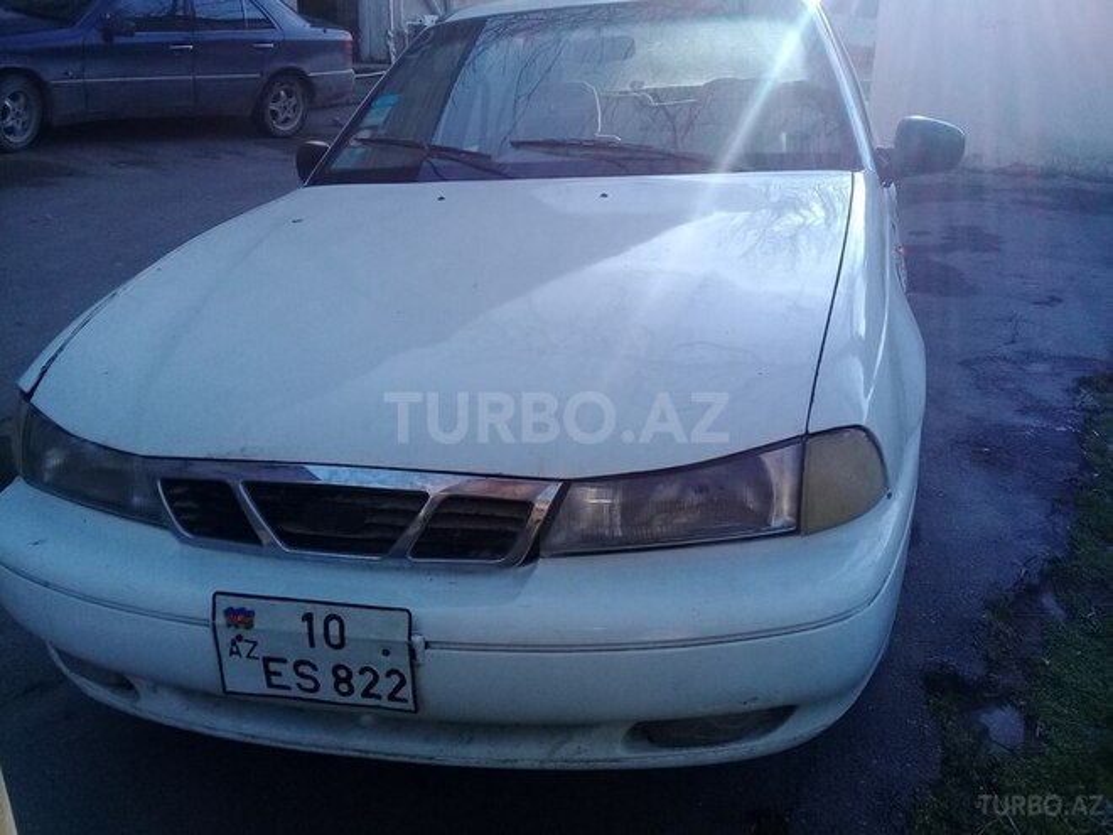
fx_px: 997
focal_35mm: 31
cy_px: 418
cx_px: 556
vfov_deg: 45.4
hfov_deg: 58.4
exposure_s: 1/408
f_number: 2.2
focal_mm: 3.3
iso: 64
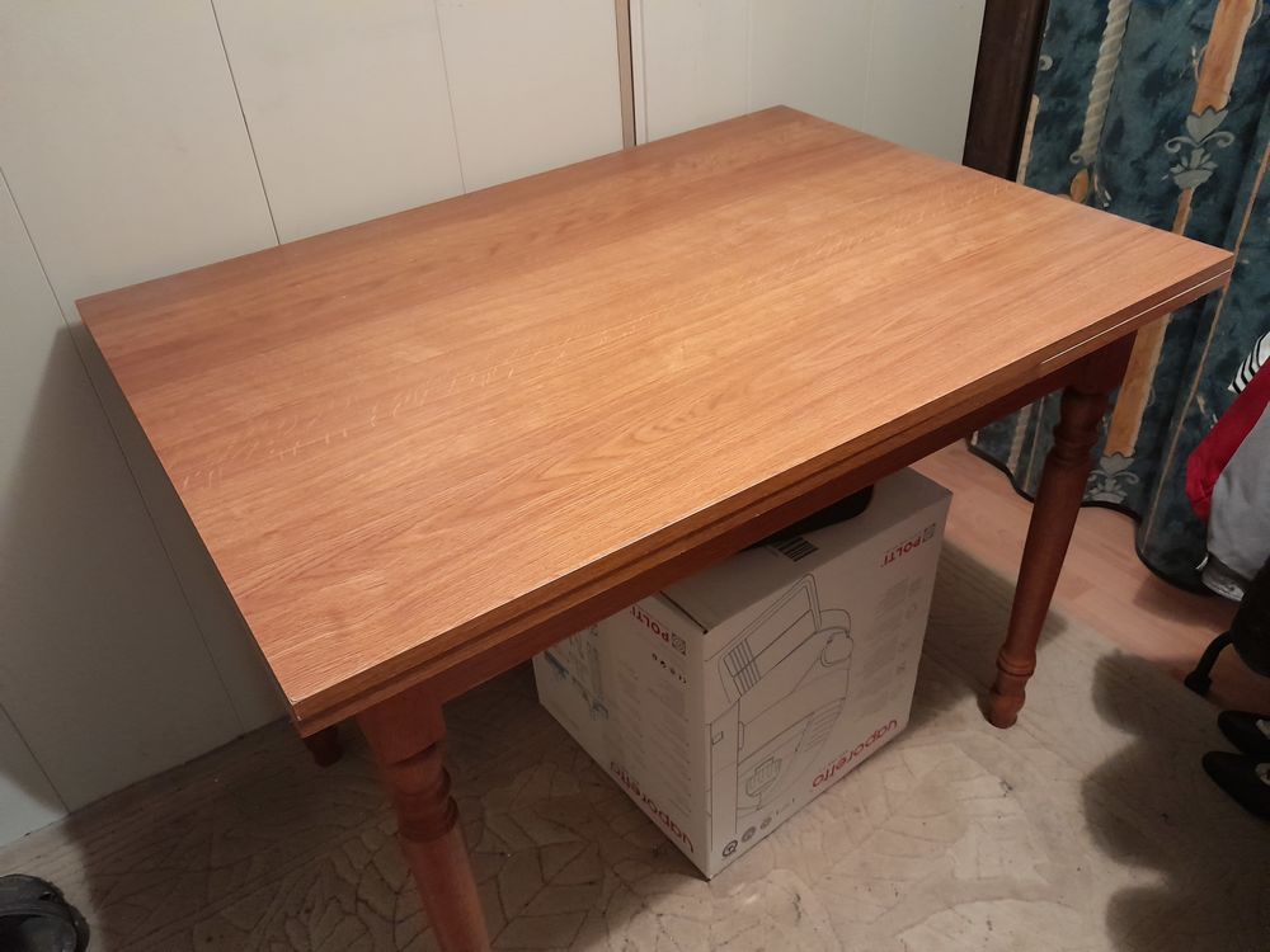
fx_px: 991
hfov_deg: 65.3
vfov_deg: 51.4
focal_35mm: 27
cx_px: 635
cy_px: 476
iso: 640
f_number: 1.8
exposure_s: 1/25
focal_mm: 4
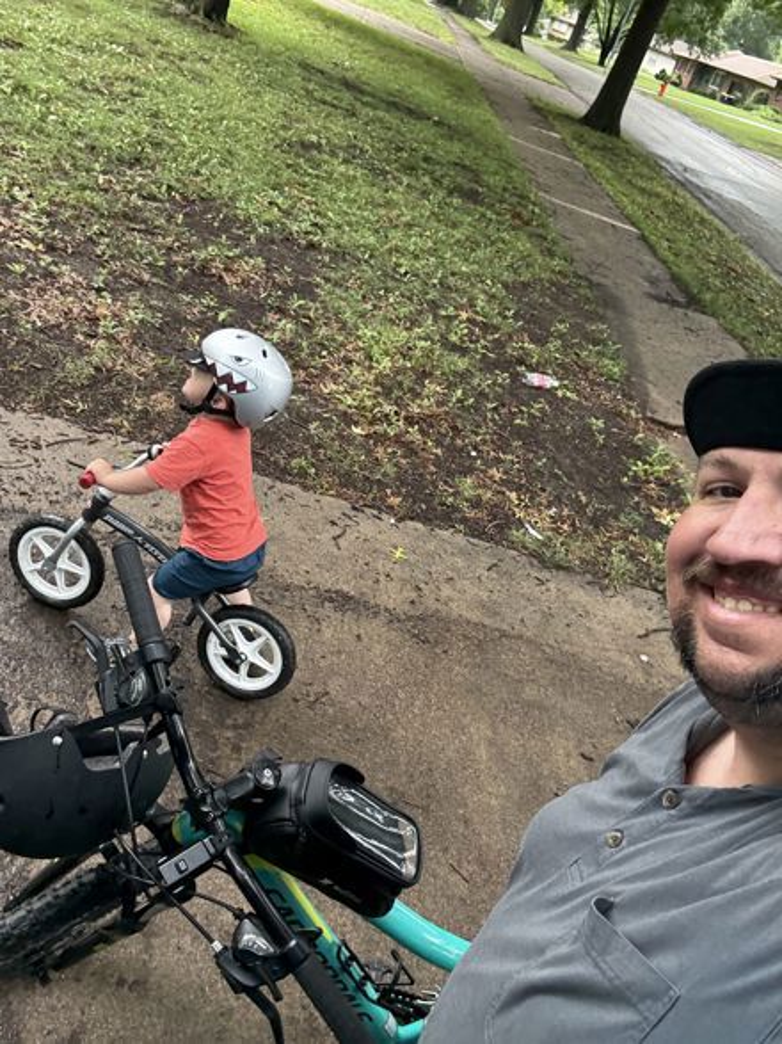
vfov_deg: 60.0
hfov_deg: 46.8
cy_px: 522
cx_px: 391
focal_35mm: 30
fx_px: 904
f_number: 1.9
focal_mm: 2.69
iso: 40
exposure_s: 1/121
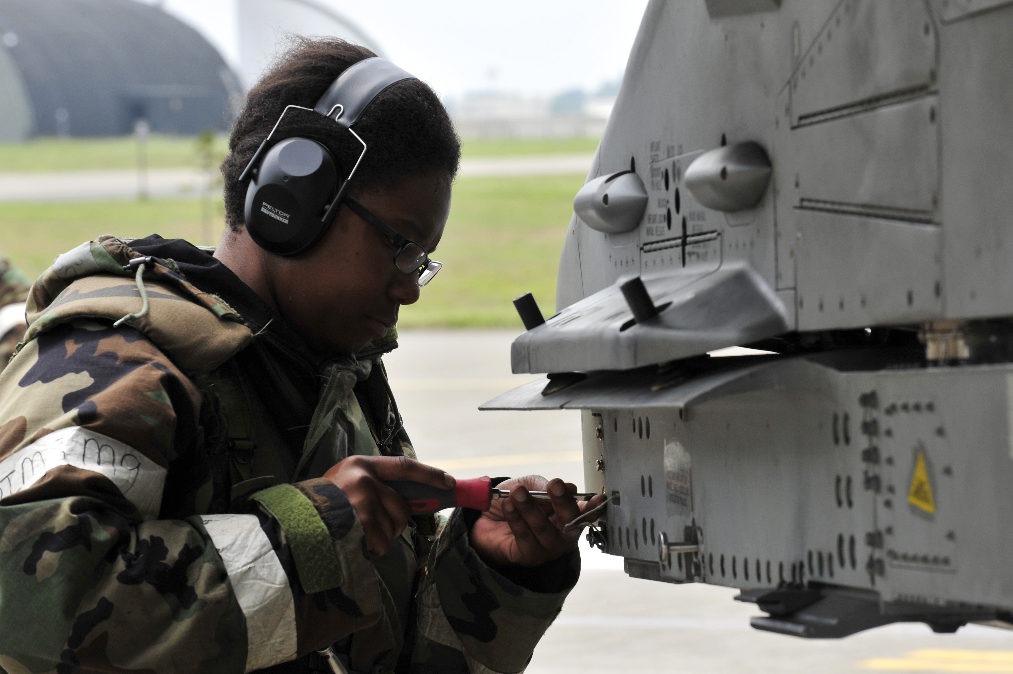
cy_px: 337
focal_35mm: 180
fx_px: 5062
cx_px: 506
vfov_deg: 7.6
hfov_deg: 11.4
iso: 500
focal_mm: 180
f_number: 16
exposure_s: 1/250
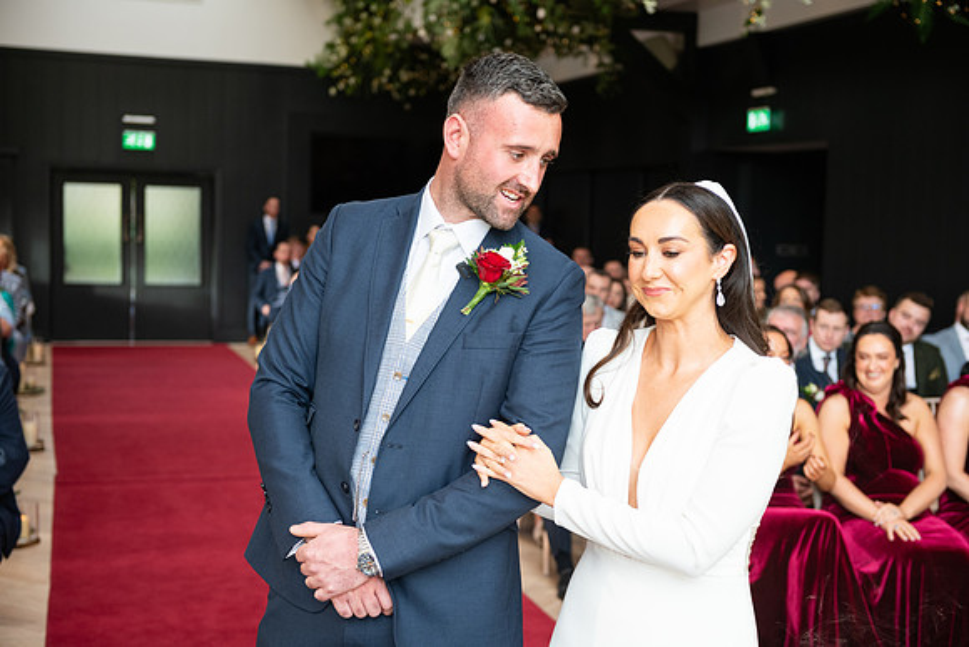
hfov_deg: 38.2
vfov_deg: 26.0
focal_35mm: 52
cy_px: 324
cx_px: 484
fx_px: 1400
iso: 640
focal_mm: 52
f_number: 3.5
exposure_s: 1/160
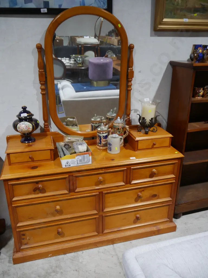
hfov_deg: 49.7
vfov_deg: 63.4
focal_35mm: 28
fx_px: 224
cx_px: 104
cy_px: 139
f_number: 3.5
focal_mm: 14
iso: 250
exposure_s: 1/60
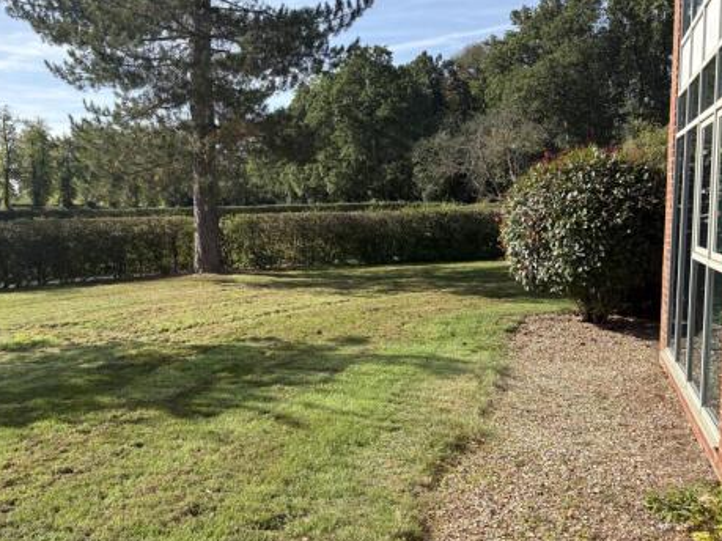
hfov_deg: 55.0
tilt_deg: -3.6
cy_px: 265
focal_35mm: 33
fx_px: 688
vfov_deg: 42.9
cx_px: 290
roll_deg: +0.4
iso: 50
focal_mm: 5.96
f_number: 1.6
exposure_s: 1/1848
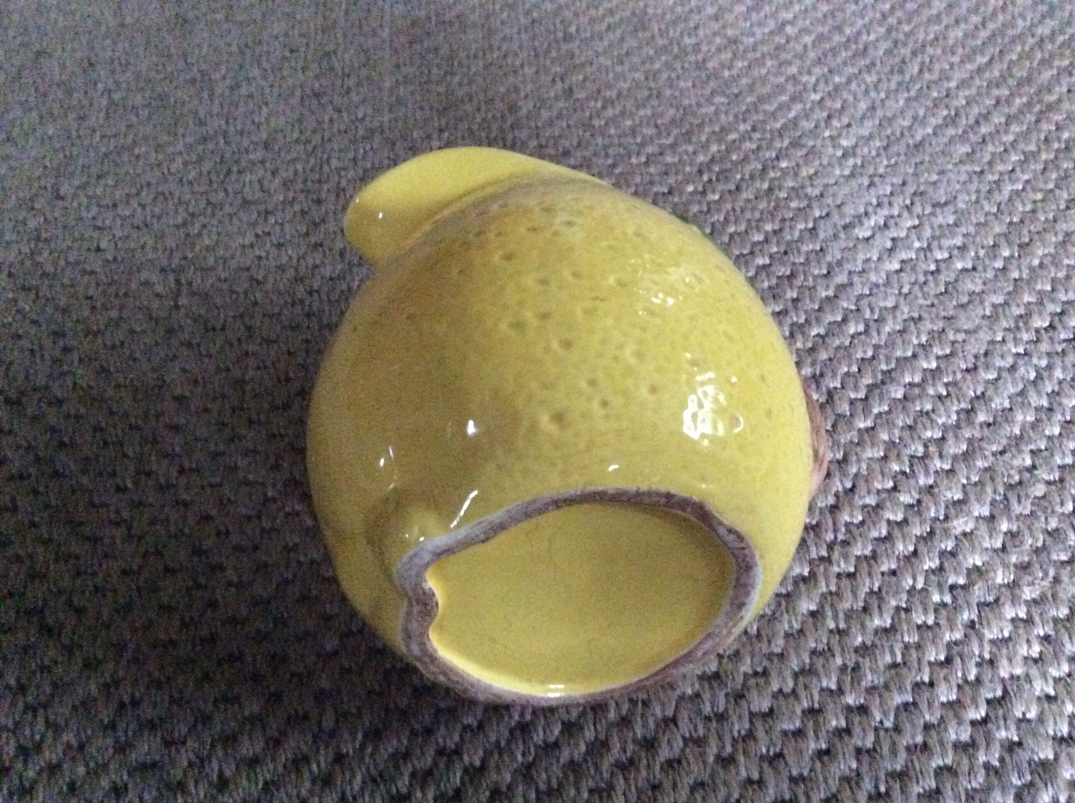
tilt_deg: -56.9
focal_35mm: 32
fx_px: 992
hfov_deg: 56.9
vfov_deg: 44.1
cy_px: 402
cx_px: 538
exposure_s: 1/17
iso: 800
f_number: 2.4
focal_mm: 3.3
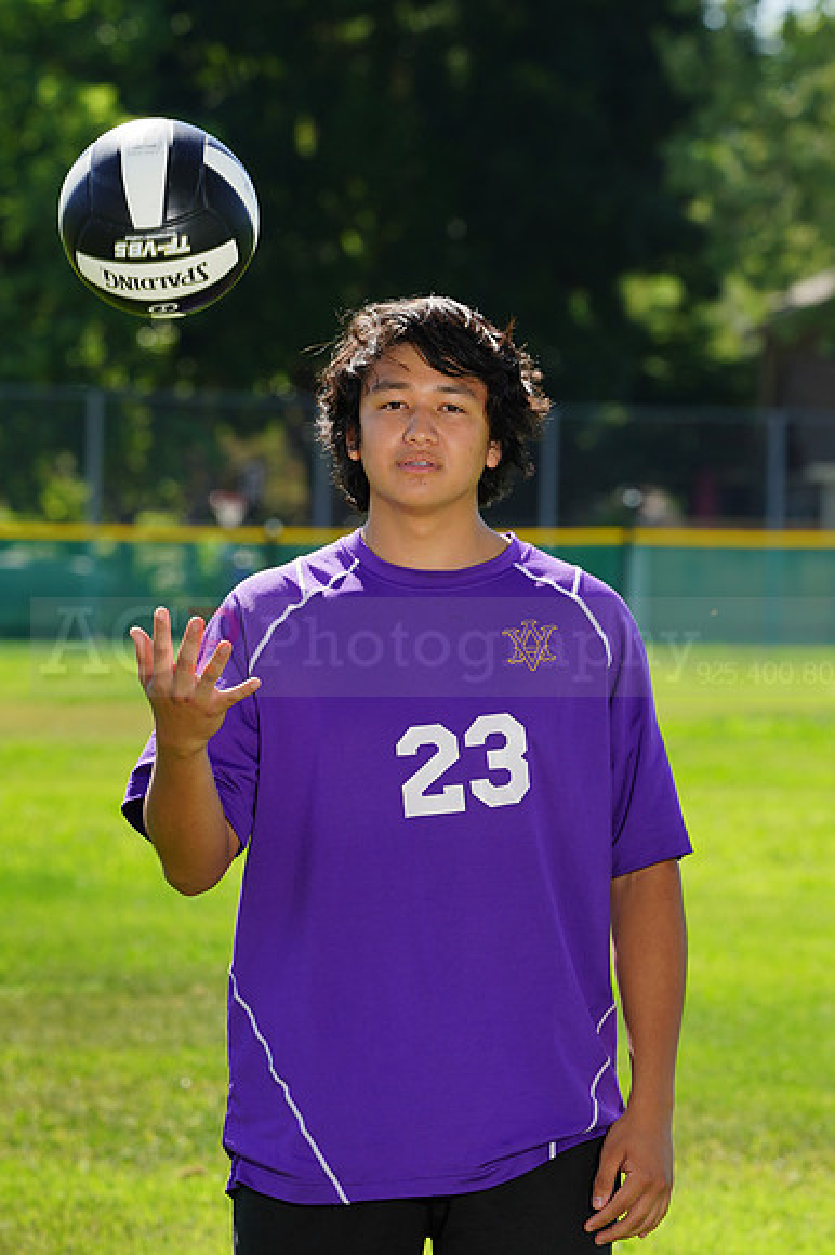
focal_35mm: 256
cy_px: 628
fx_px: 8917
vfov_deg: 8.0
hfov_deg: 5.4
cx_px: 418
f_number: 11
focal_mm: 256
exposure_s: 1/200
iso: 200
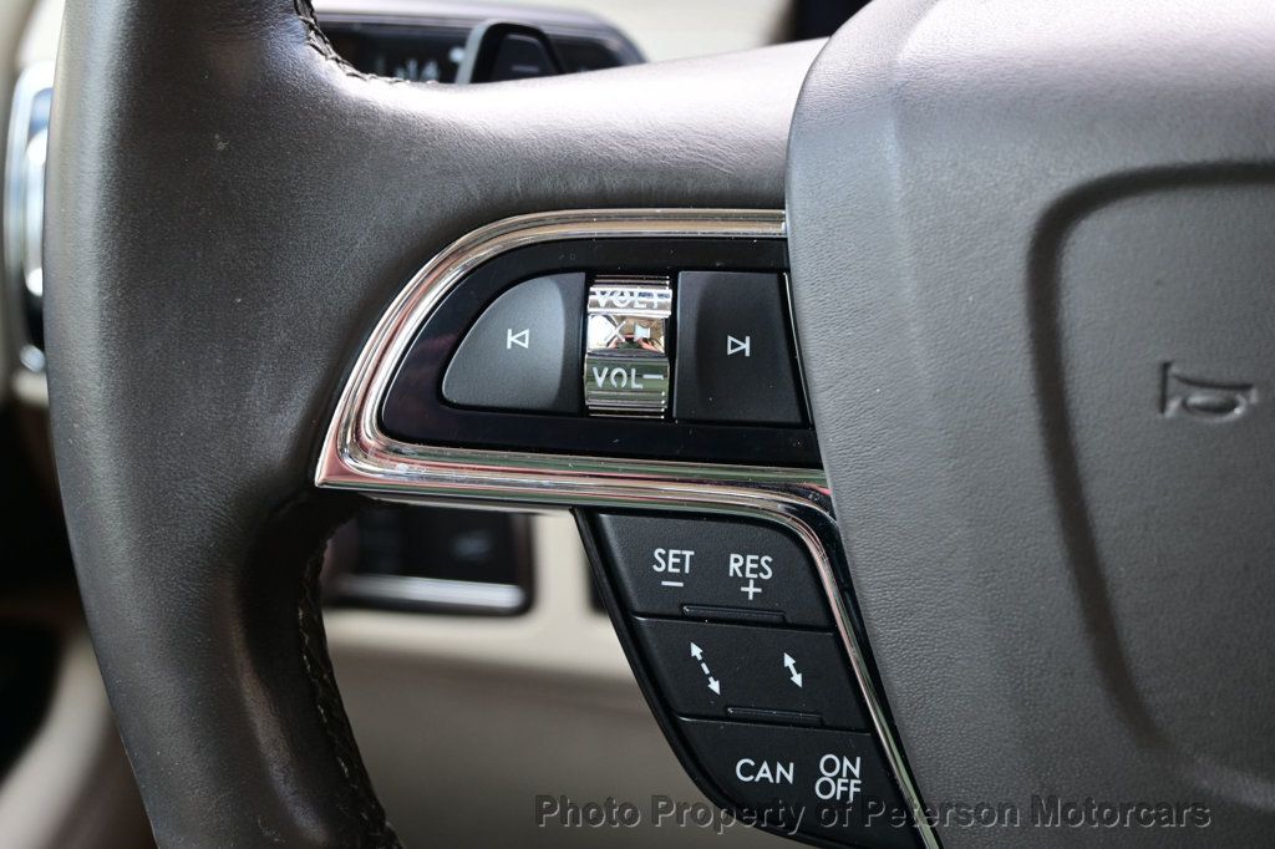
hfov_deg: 38.9
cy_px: 424
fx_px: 1806
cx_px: 638
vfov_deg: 26.5
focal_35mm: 51
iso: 250
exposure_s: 1/50
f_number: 5
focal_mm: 34
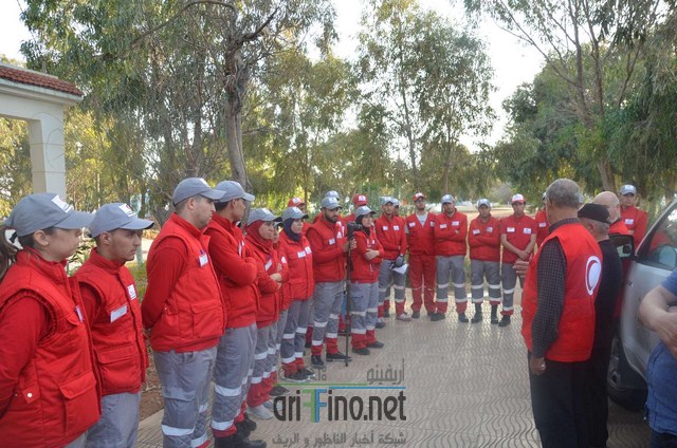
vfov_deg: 47.7
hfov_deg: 67.5
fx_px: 507
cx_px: 338
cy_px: 224
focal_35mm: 27
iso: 280
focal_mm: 18
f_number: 5.6
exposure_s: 1/125
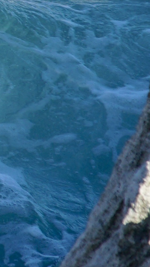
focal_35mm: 467
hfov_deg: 2.5
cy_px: -190
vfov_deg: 4.6
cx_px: -640
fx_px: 3302
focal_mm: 40
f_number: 7.1
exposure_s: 1/250
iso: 100
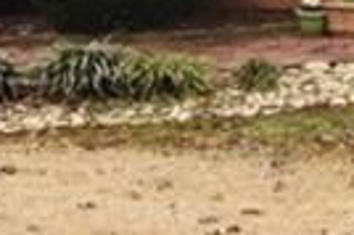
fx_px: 1807
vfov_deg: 7.1
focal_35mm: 184
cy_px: -259
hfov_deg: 10.4
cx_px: 682
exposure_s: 1/400
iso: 800
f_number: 8
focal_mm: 16
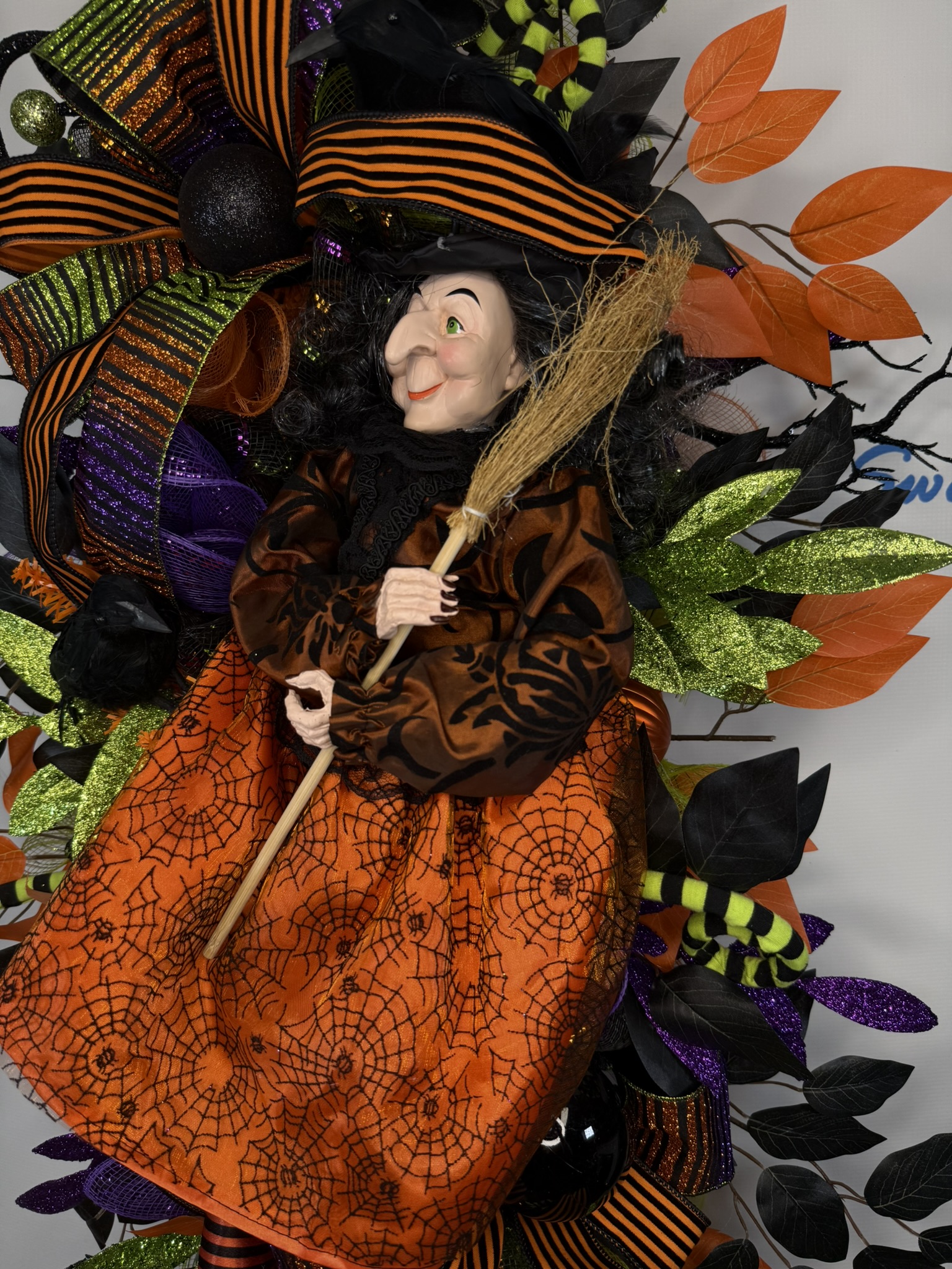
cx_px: 476
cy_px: 634
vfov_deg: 71.6
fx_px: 880
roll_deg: +3.9
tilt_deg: -4.4
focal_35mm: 24
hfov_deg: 56.8
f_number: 1.78
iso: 80
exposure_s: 1/333
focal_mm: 6.76
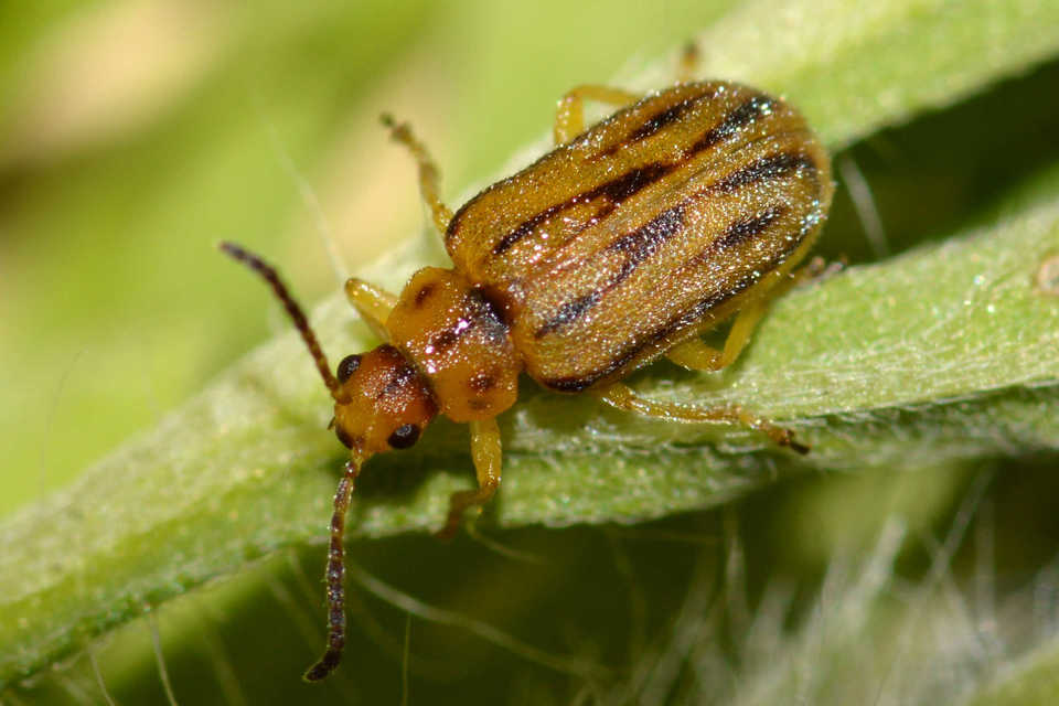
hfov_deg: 13.7
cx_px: 530
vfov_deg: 9.1
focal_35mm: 150
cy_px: 353
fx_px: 4412
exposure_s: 1/200
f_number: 20
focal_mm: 100
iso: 100
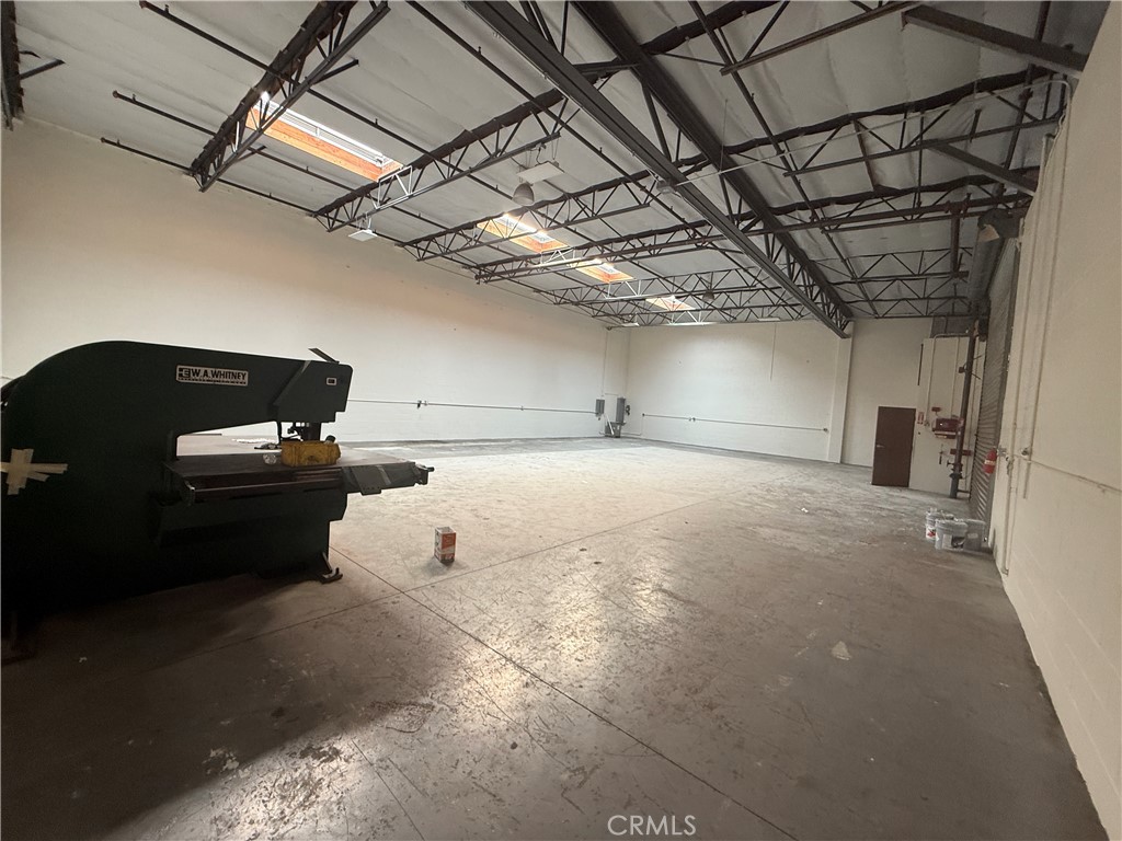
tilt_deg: +1.1
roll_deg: -5.6
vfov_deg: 85.7
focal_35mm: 14
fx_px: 454
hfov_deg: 102.1
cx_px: 561
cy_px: 420
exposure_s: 1/99
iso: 200
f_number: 2.2
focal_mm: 2.22
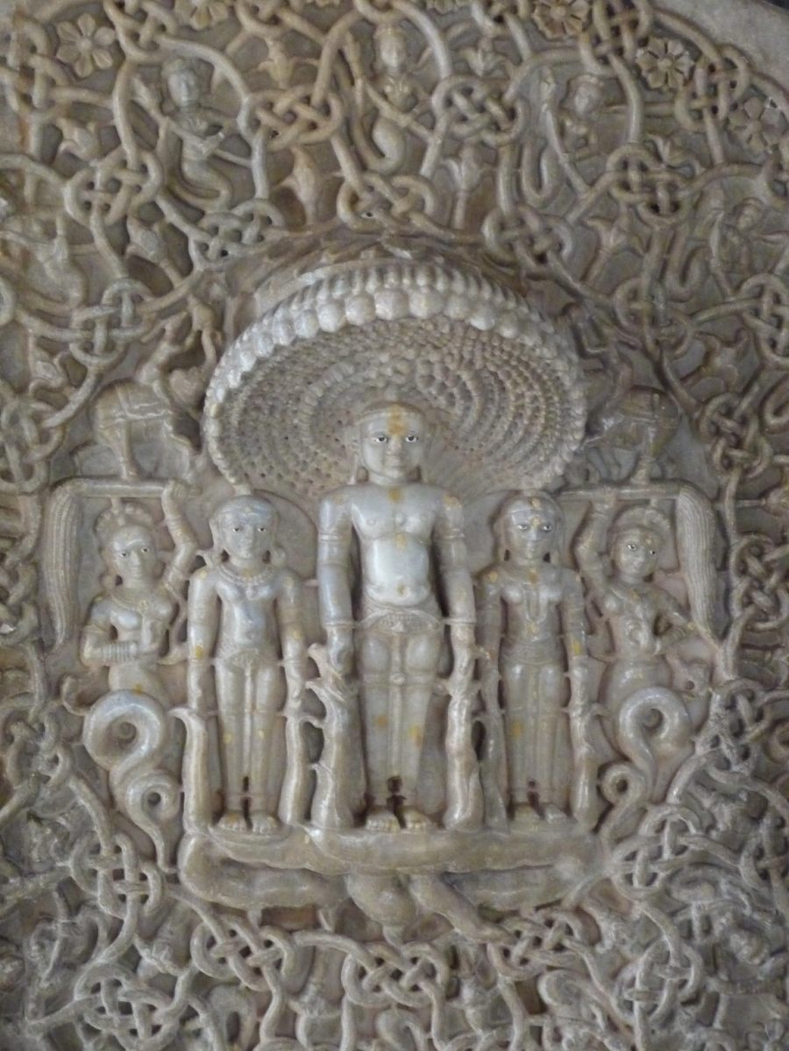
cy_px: 526
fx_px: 2917
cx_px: 394
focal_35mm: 96
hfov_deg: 15.4
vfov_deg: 20.4
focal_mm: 14.1
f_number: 5.2
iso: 800
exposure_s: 1/30
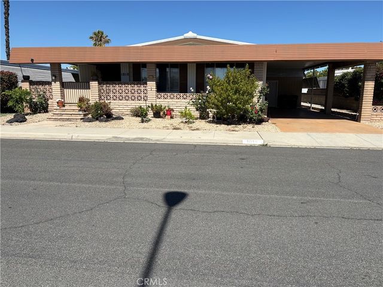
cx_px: 192
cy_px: 144
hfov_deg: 67.3
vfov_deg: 53.1
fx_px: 288
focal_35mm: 26
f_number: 1.6
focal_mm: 5.96
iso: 50
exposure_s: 1/4329
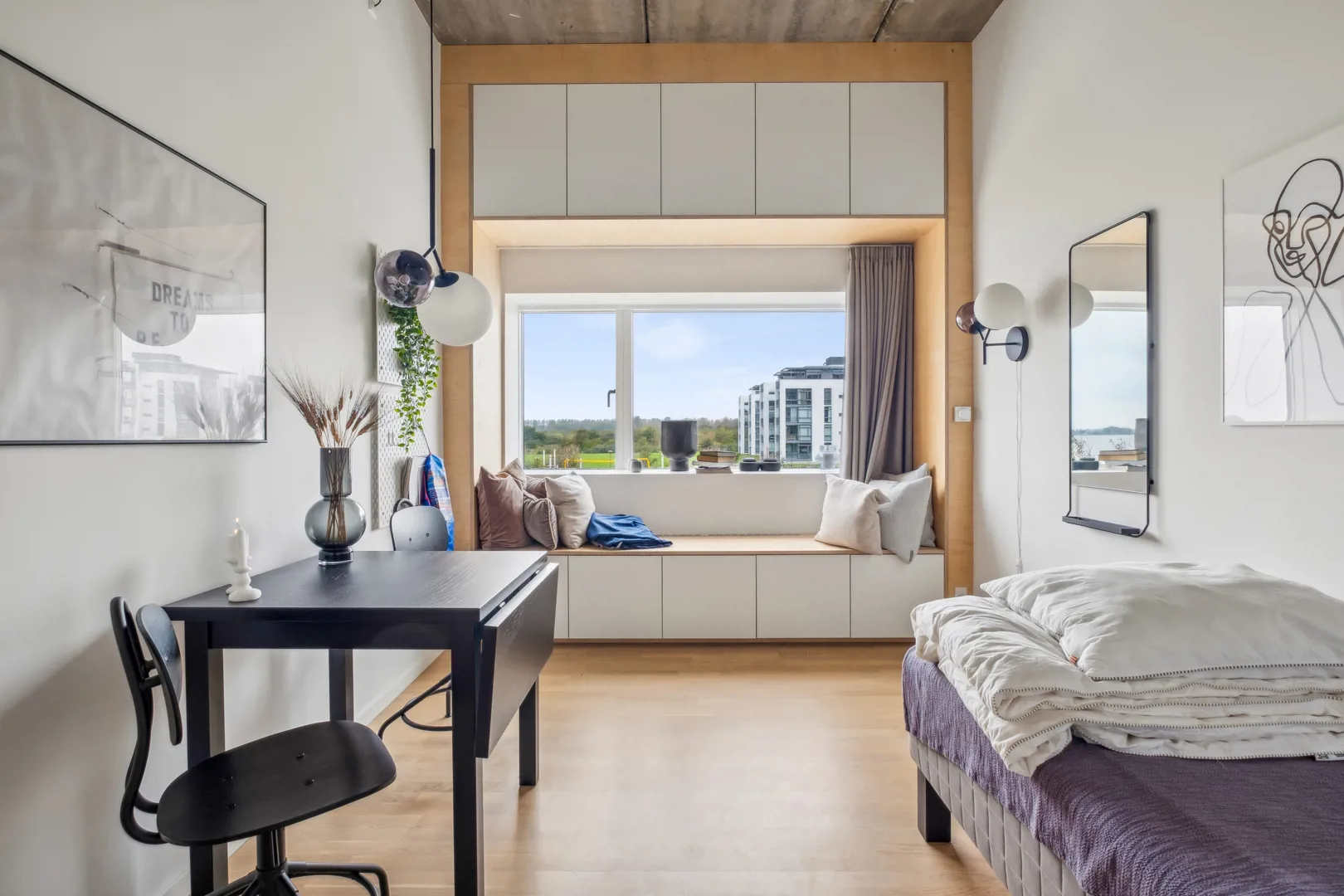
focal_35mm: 17
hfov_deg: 93.3
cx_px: 672
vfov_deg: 70.4
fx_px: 635
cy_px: 448
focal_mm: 11.5
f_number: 8
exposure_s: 1/13
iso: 400
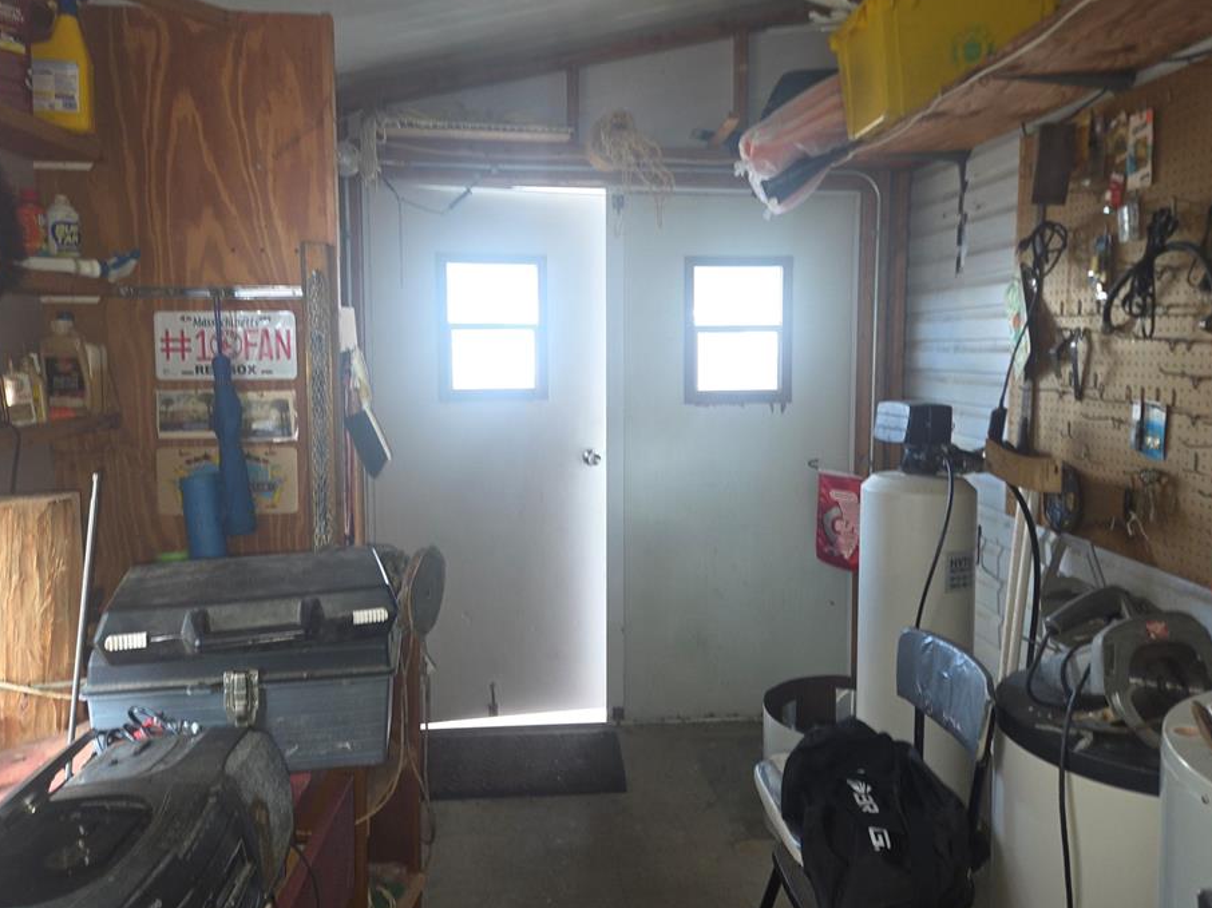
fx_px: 910
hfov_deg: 67.3
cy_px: 449
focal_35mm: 26
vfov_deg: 53.0
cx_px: 633
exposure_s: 1/24
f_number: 1.8
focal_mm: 5.4
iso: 125
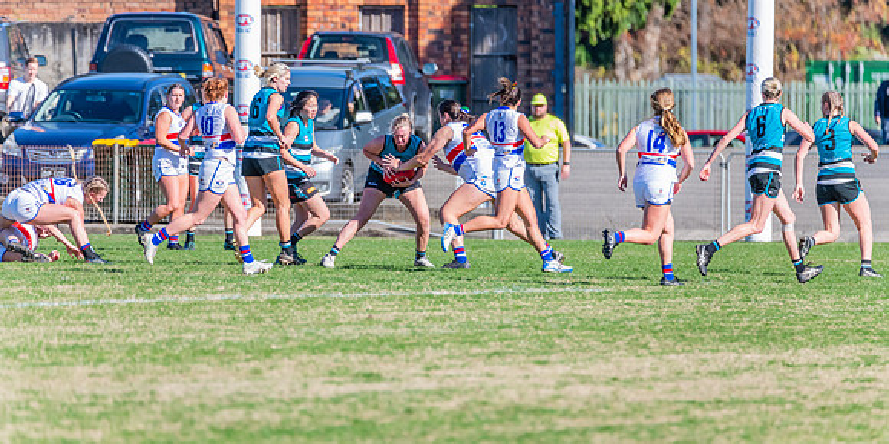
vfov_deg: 2.0
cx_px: 442
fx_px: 12645
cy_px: 221
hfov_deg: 4.0
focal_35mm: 550
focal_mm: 500
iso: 800
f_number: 8
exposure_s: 1/1600
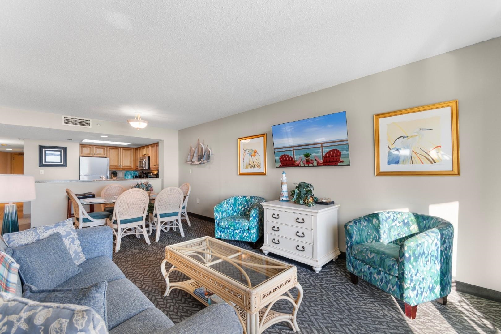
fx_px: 209
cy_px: 167
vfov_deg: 77.3
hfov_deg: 100.4
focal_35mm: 15
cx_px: 250
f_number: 4.5
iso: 100
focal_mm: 10
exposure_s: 1/13
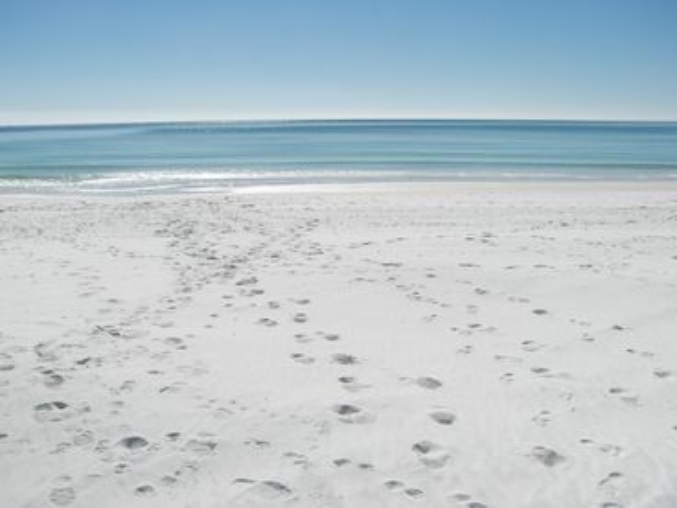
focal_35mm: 36
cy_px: 254
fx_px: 704
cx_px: 338
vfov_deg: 39.7
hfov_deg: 51.4
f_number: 5.6
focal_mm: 6
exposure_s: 1/1000
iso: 64
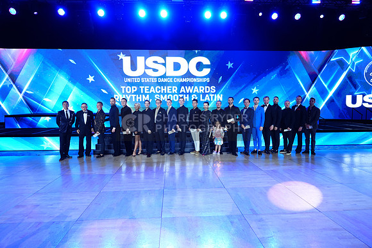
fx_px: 248
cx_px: 186
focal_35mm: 24
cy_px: 124
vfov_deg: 53.2
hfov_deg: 73.7
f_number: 4
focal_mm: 24
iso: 1250
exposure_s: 1/400
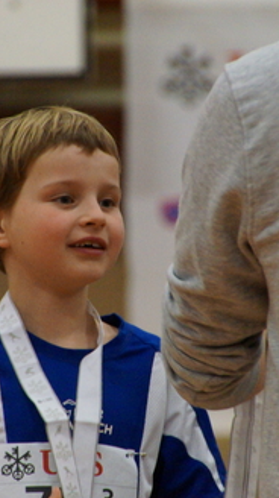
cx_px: 103
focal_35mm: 647
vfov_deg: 3.3
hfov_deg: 1.9
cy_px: 247
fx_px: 8527
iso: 3200
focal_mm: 250
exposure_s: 1/100
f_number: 6.3
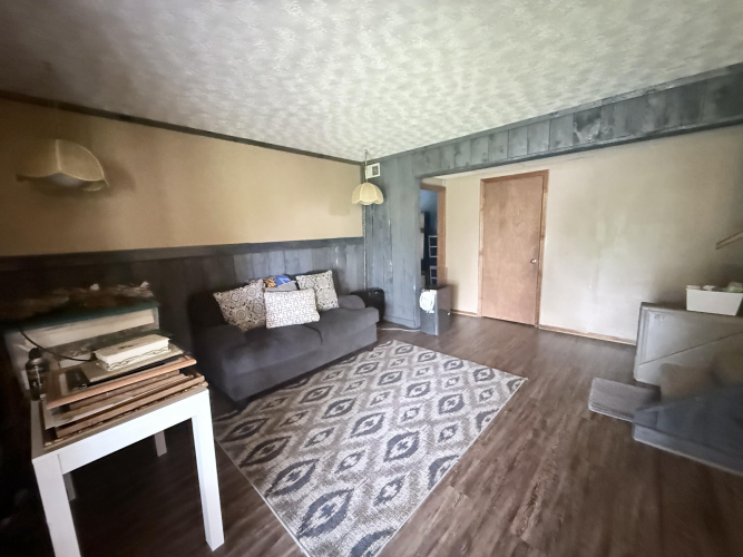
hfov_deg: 102.1
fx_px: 300
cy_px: 278
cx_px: 372
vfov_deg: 85.7
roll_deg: +1.6
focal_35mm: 14
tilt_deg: -9.4
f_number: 2.2
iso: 1600
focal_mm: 2.22
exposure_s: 1/40
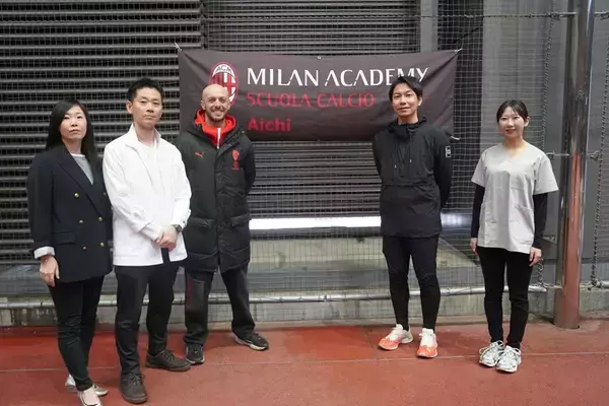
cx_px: 304
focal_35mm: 30
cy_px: 203
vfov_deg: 43.6
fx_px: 507
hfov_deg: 61.9
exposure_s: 1/160
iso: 6400
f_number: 4
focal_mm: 30
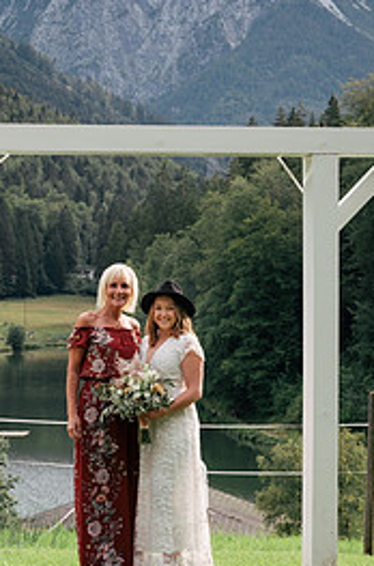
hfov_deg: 11.4
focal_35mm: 120
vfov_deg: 17.1
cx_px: 149
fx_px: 1880
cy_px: 254
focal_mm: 70
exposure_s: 1/250
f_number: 8
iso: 500
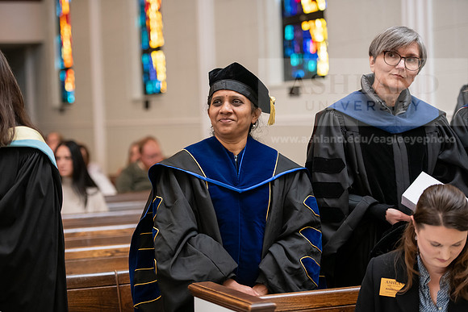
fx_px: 1235
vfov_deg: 14.4
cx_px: 234
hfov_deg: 21.5
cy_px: 156
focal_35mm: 95
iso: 2000
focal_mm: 95
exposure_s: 1/200
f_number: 2.8
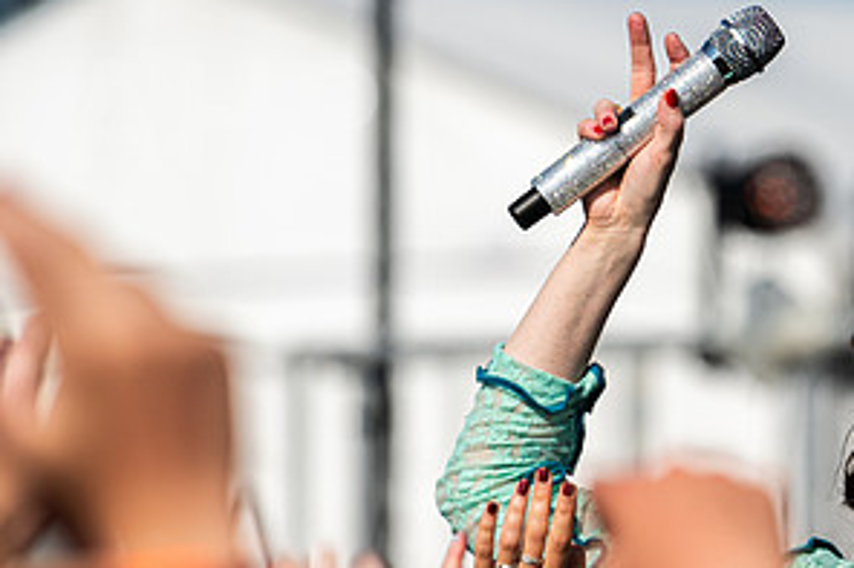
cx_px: 876
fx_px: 11261
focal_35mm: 475
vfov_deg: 2.9
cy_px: 526
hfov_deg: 4.3
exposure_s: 1/5000
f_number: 4
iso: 200
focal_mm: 200
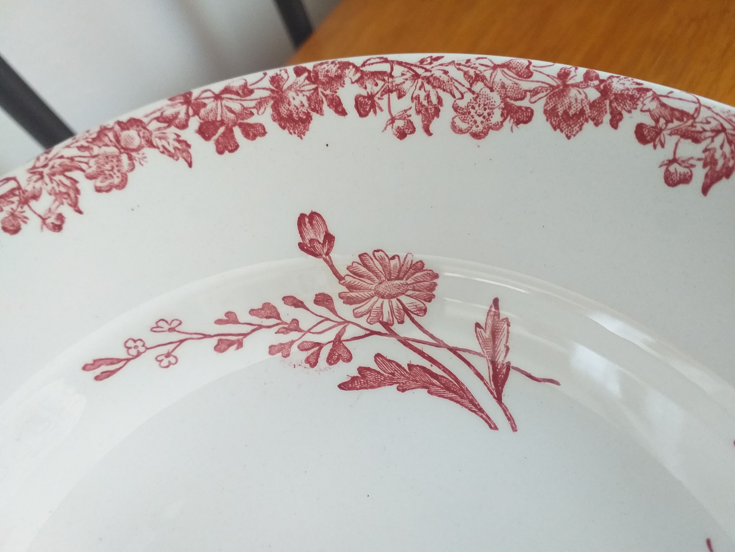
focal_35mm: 26
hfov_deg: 67.3
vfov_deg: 53.1
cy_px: 276
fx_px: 552
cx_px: 368
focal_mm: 3.6
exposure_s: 1/50
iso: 200
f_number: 1.9
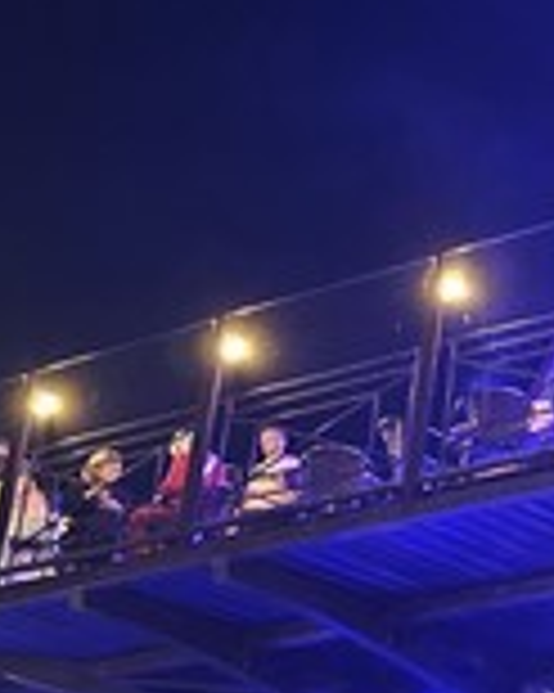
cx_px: 849
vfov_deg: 18.8
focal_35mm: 102
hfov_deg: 14.1
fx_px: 2093
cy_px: 324
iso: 1600
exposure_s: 1/25
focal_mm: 6.3
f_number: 1.7
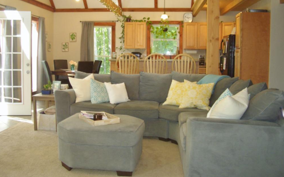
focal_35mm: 38
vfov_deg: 33.5
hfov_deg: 51.5
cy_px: 74
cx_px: 139
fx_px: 294
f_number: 2.6
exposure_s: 1/60
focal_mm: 5.8
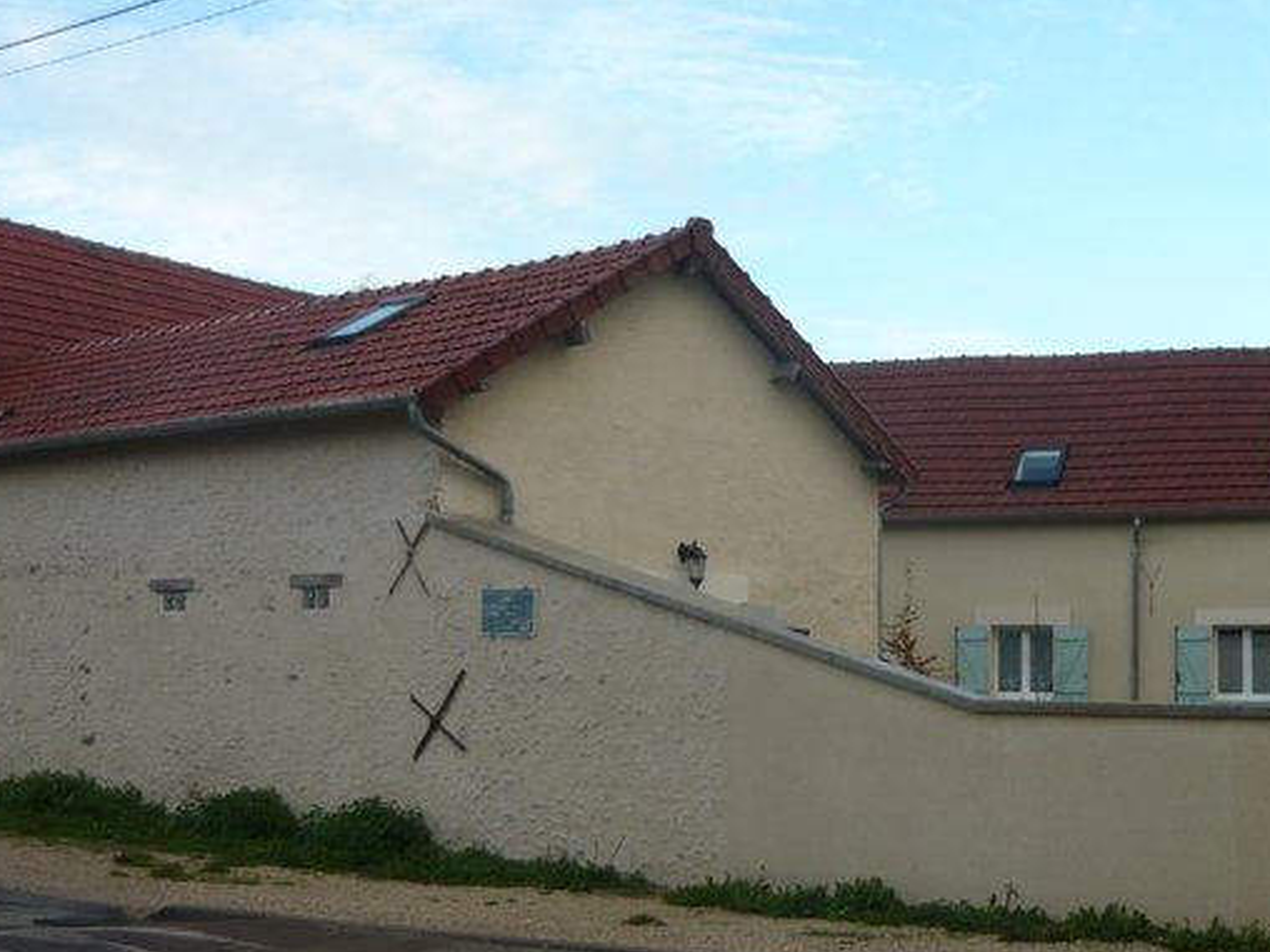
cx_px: 808
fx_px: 1908
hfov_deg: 36.6
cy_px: 447
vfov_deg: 28.0
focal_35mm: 52
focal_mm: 5.5
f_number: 2.8
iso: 100
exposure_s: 1/320
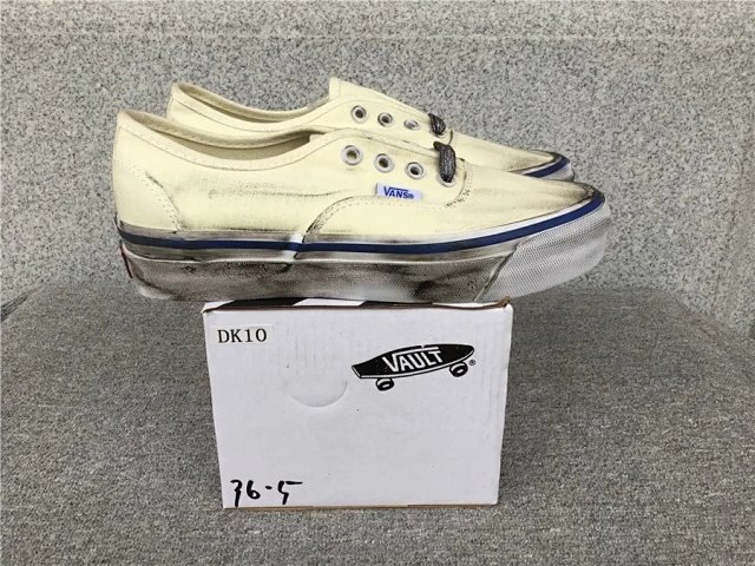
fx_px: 676
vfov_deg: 45.4
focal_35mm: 31
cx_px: 378
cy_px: 283
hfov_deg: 58.4
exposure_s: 1/100
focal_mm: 3.3
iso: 32
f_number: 2.4
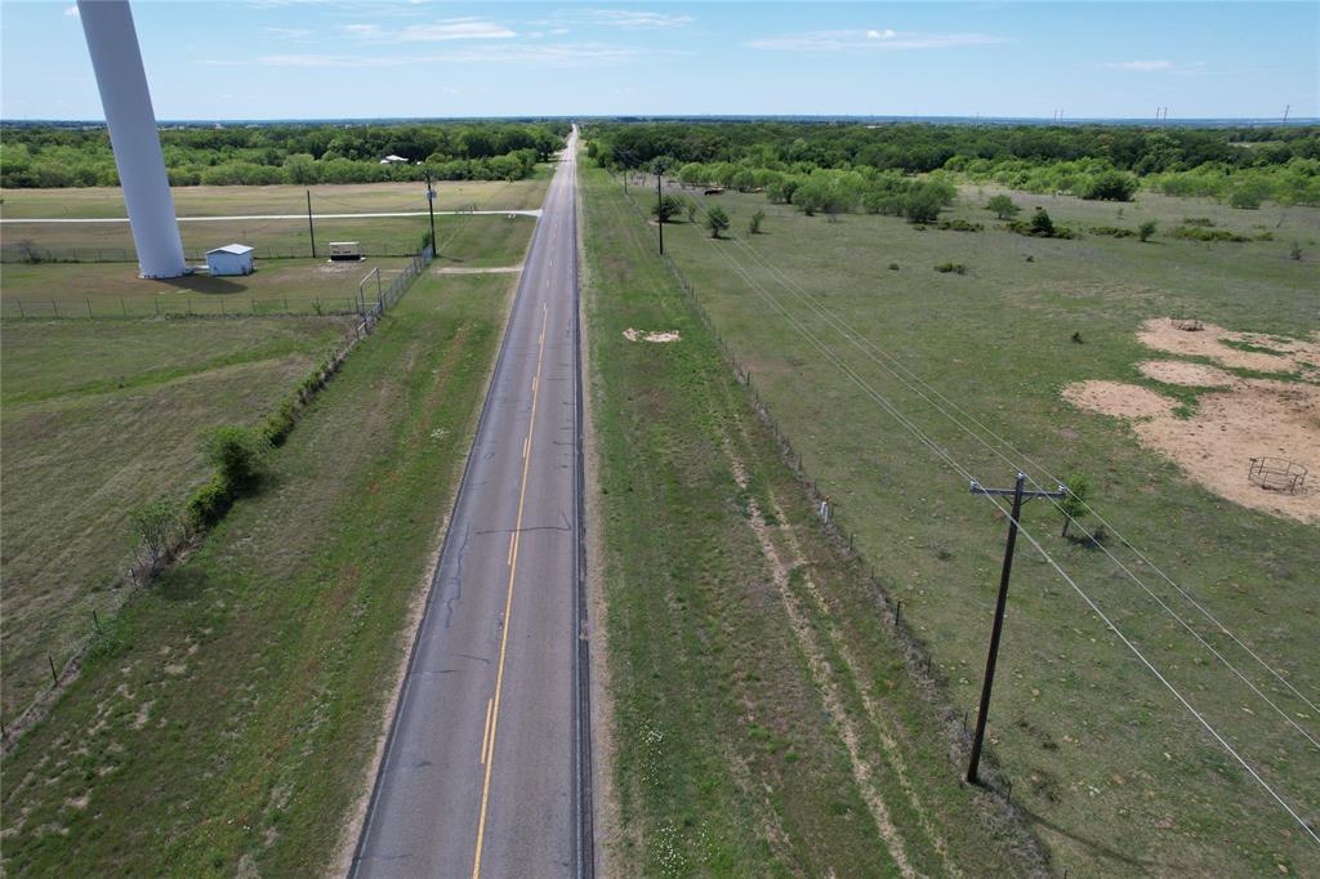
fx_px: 806
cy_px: 440
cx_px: 660
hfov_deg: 78.6
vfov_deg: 57.2
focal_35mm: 22
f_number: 2.8
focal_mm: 8.38
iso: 120
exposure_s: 1/2000
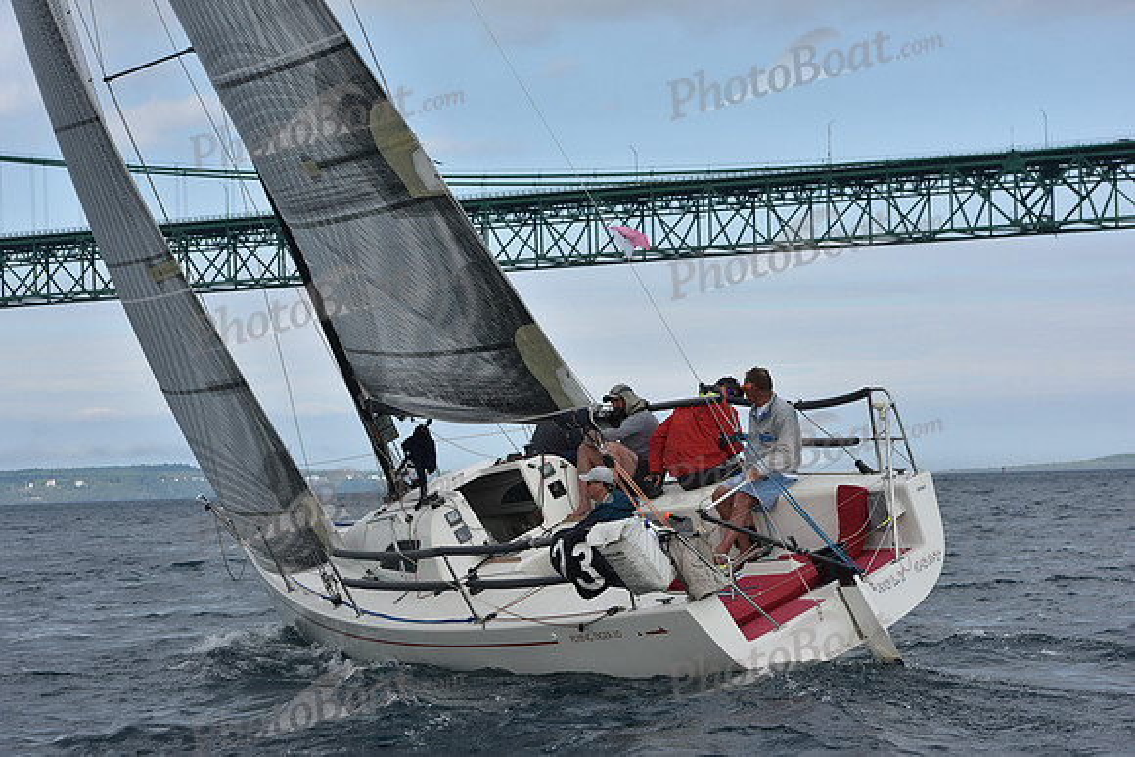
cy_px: 378
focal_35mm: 102
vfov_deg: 13.4
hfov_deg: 20.0
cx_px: 568
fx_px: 3216
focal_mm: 102
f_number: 10
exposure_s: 1/800
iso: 400
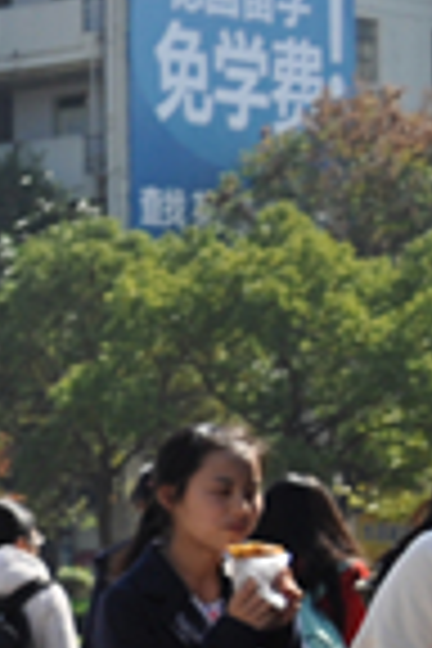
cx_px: -1310
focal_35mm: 200
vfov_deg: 10.3
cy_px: 524
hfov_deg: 5.8
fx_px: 3600
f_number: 8
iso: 200
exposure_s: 1/250
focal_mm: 24
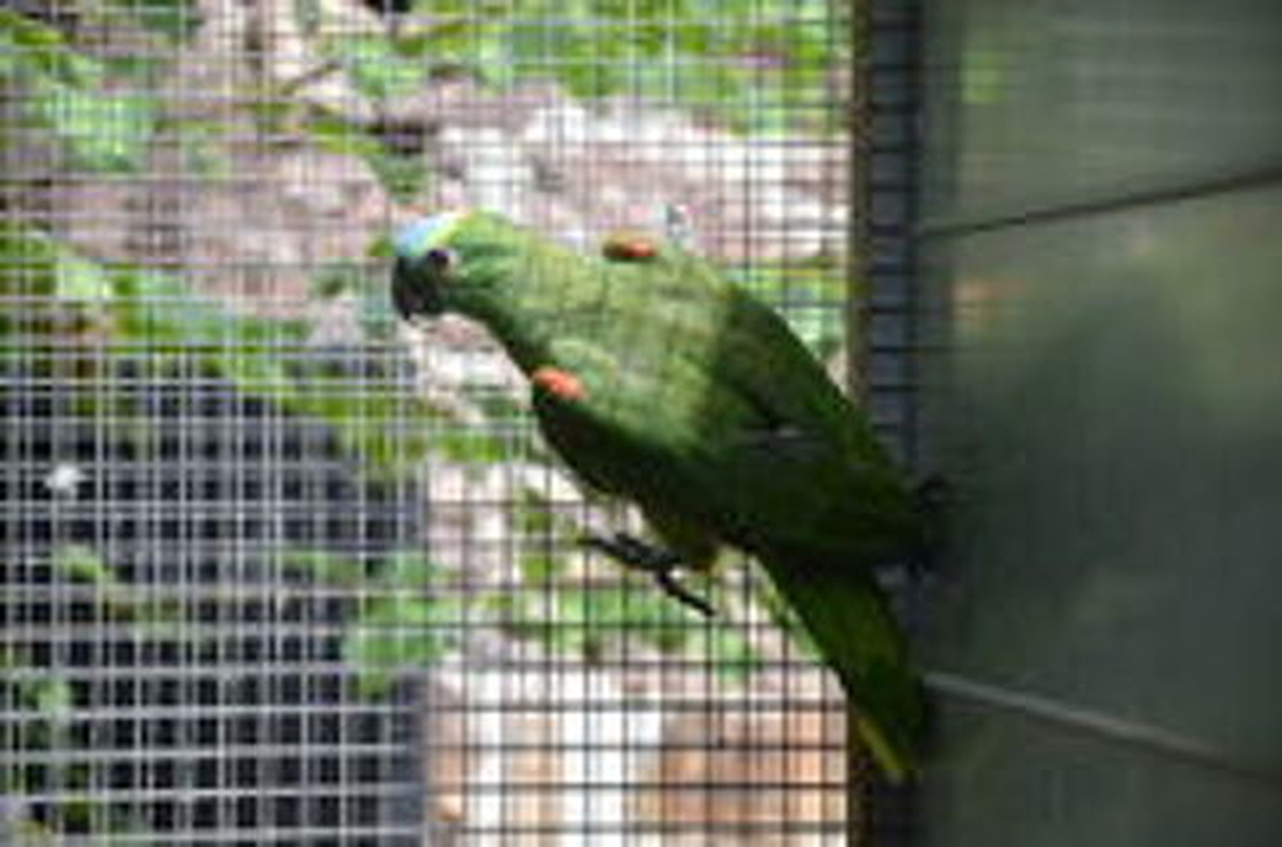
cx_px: 641
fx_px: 5858
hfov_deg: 12.5
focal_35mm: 165
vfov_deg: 8.3
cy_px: 424
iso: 200
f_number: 5.6
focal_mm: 110
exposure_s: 1/125
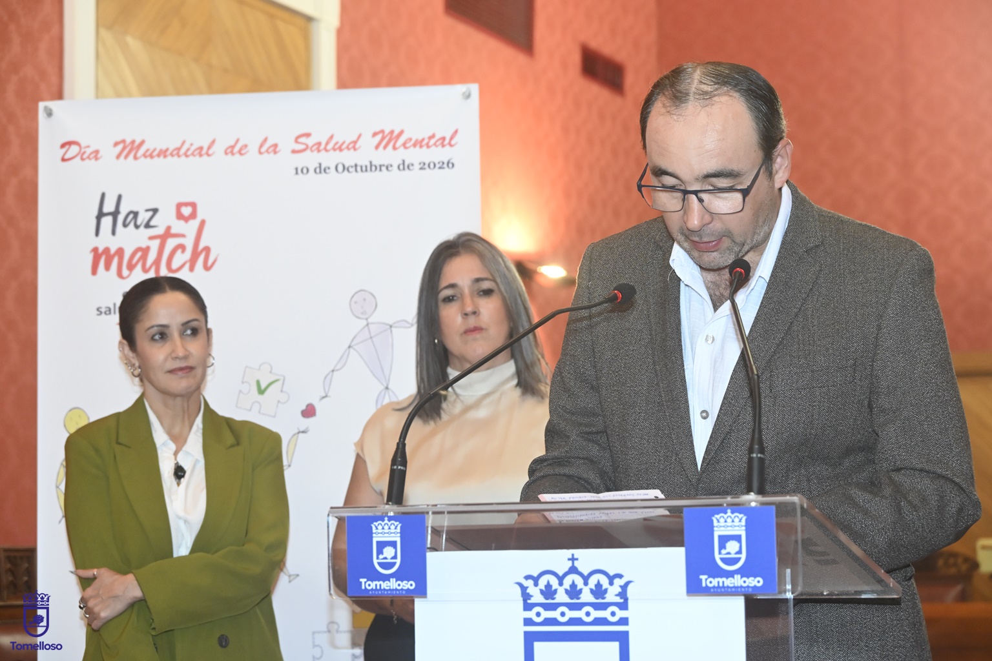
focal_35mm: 77
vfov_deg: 17.7
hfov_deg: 26.3
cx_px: 496
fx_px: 2122
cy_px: 330
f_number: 6.3
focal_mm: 77
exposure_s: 1/60
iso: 5000
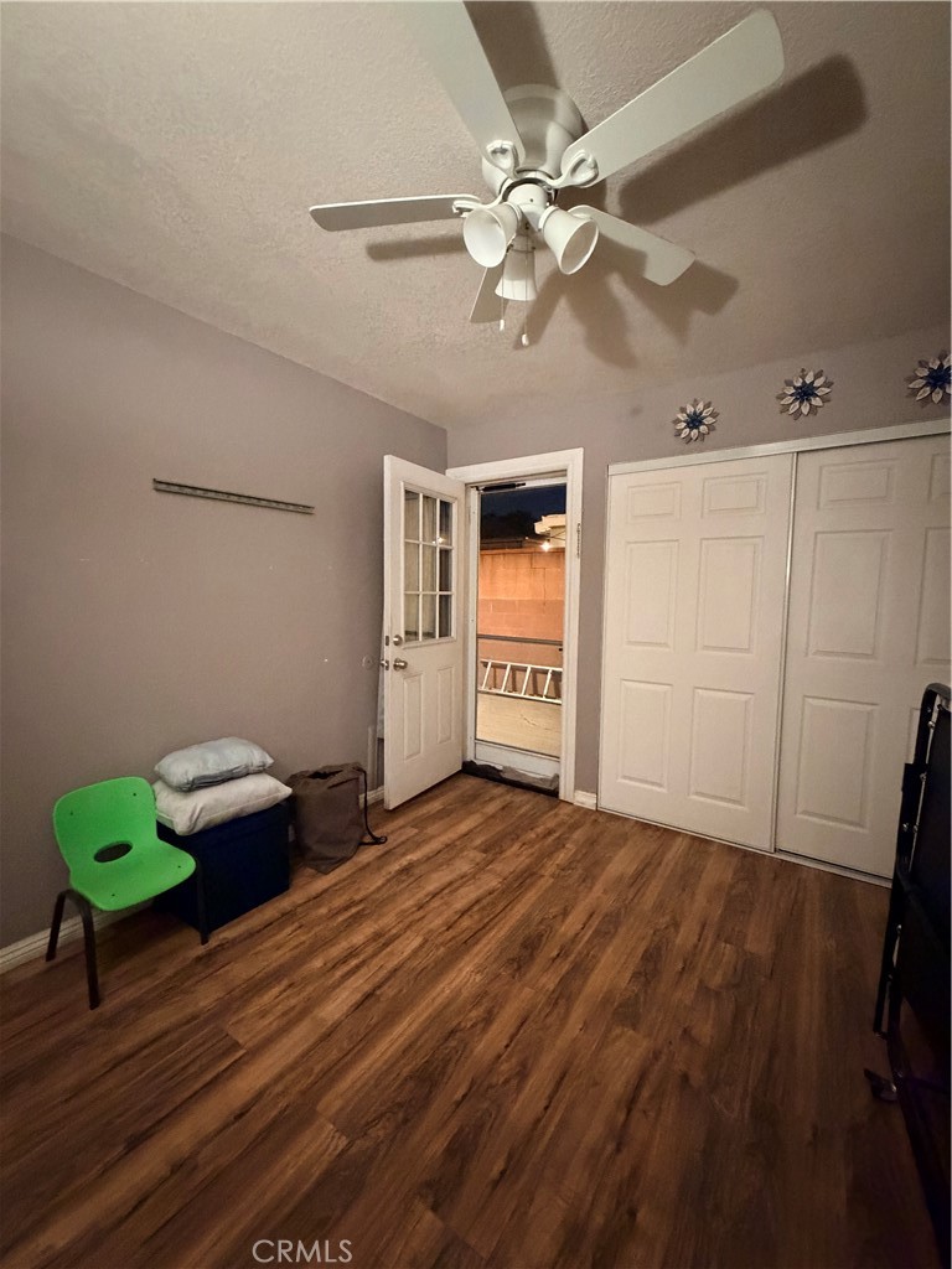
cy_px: 634
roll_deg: -1.2
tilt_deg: -4.0
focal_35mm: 14
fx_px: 513
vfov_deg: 102.1
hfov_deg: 85.7
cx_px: 476
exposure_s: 1/37
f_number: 2.2
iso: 1600
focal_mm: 2.22
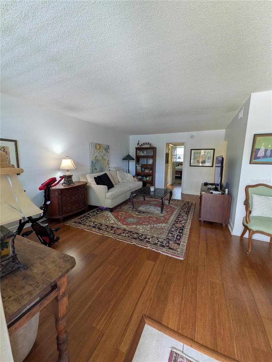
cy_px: 181
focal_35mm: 14
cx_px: 136
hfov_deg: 85.7
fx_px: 147
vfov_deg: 102.1
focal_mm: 1.85
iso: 137
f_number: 2.2
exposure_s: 1/60
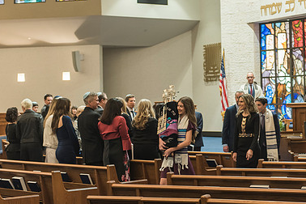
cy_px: 75
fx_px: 756
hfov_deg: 22.8
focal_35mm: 89
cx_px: 197
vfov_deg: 15.3
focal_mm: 58
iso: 1250
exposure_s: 1/60
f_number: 2.8
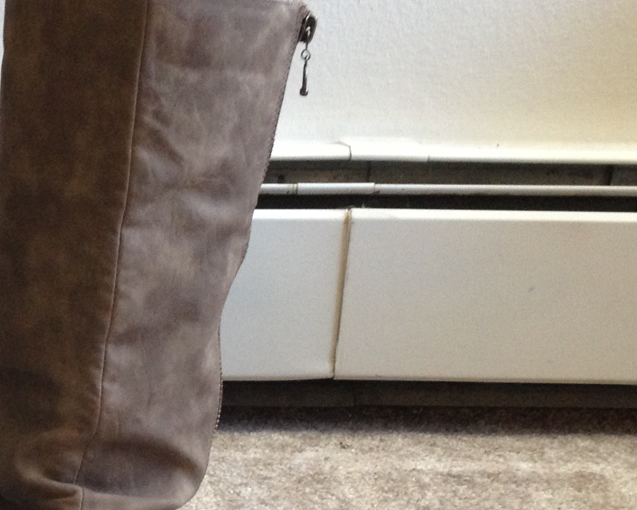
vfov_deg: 15.5
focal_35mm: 99
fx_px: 1867
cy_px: 383
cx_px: -20
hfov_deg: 18.8
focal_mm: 4.28
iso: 125
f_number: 2.4
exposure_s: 1/20
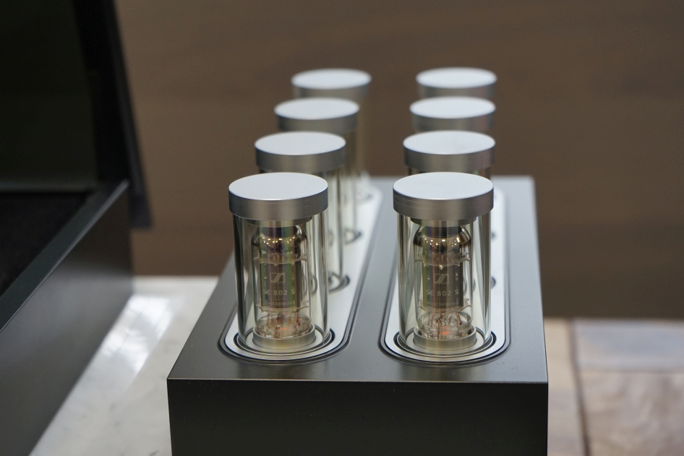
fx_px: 1406
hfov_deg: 27.3
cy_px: 229
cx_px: 344
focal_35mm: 74
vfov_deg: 18.4
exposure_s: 1/160
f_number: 5.6
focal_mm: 70
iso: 1000
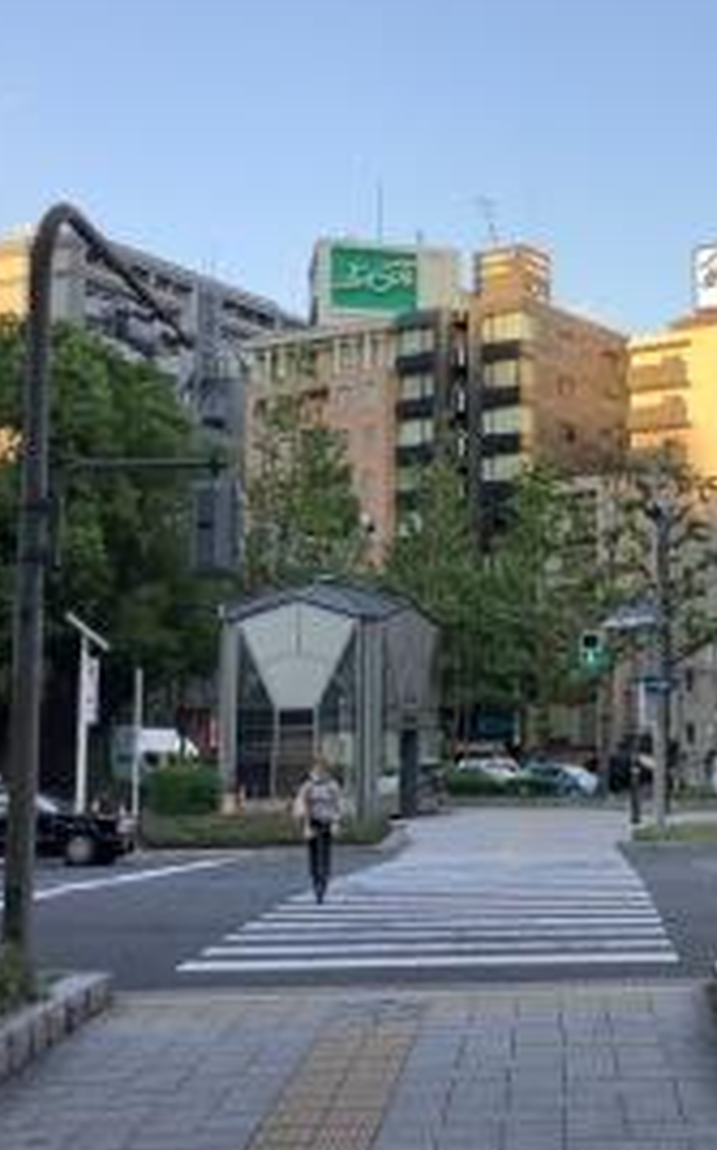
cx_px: 657
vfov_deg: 36.9
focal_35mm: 55
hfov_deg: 22.9
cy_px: 532
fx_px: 1723
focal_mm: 3.3
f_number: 2.4
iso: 25
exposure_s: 1/326
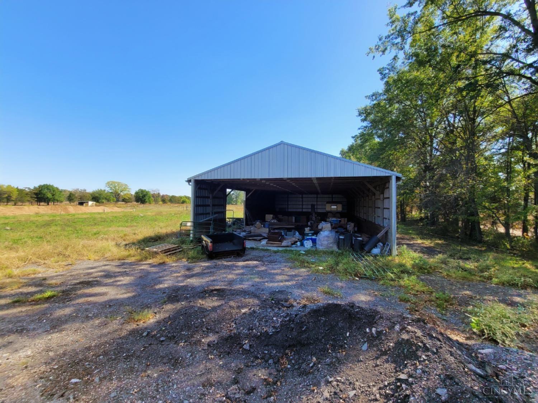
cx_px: 269
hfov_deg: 106.2
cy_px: 202
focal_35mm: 13
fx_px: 202
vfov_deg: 89.9
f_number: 2.2
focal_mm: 2.2
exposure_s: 1/833
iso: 50
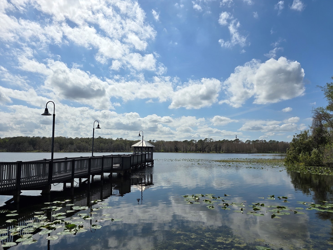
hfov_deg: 69.4
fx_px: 240
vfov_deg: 54.8
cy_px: 135
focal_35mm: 25
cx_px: 161
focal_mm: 6.3
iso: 12
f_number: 1.7
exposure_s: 1/2228
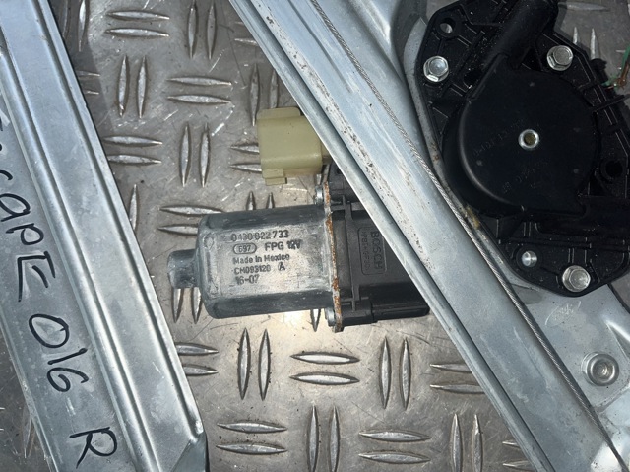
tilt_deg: -82.3
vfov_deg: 53.0
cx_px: 315
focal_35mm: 26
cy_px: 236
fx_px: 473
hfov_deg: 67.3
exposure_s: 1/77
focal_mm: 5.1
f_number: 1.6
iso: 32
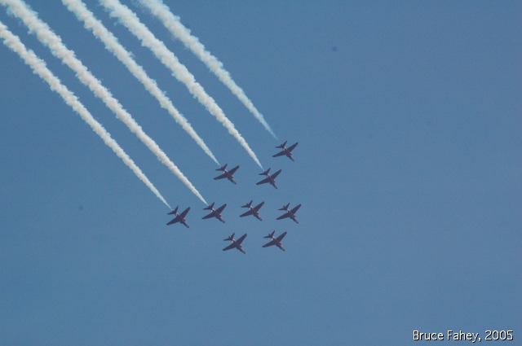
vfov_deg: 3.0
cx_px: 261
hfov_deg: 4.6
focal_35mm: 450
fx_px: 6517
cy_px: 173
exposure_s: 1/4000
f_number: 8
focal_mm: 300
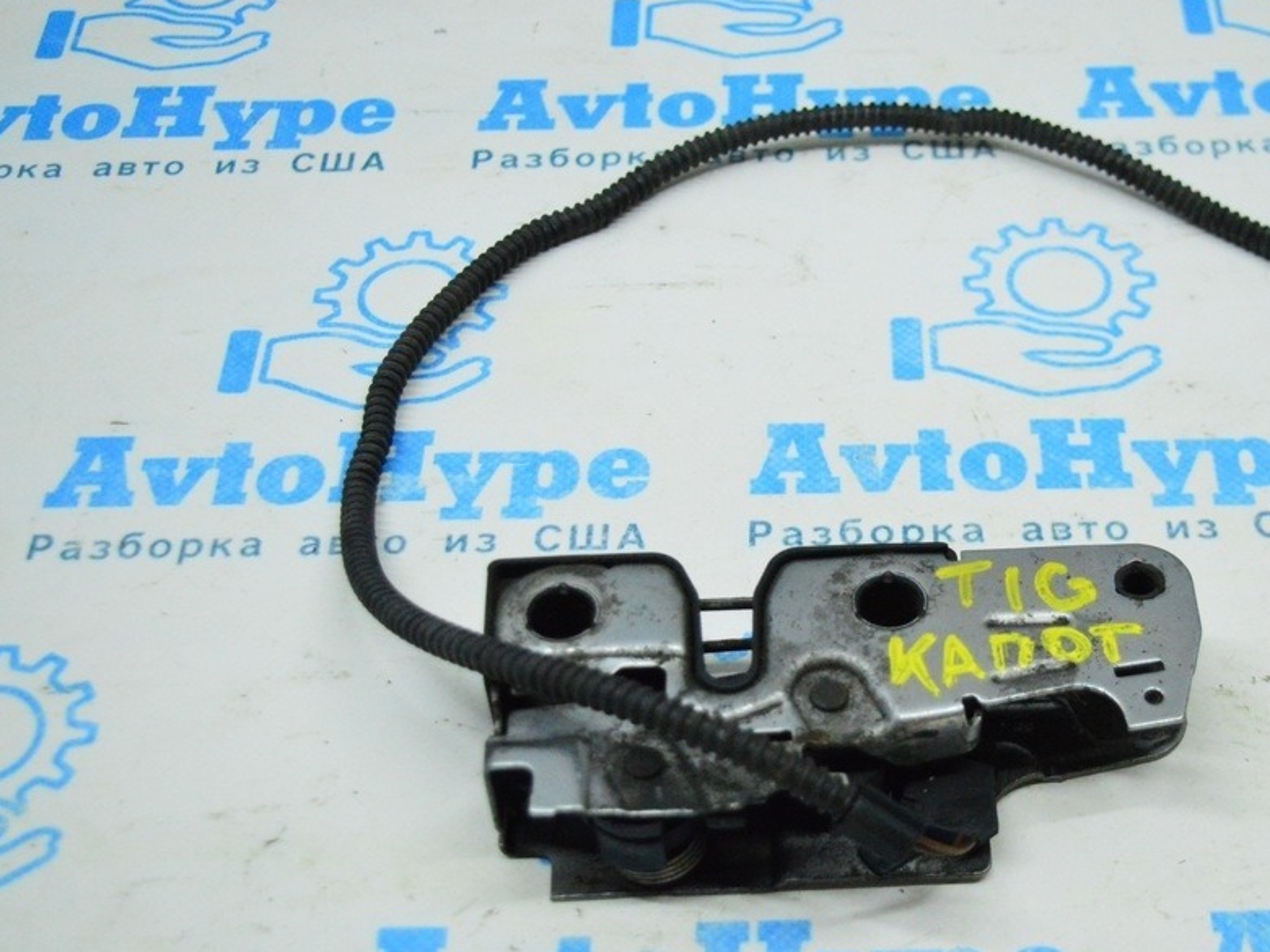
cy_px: 546
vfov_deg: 24.9
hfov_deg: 32.7
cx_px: 808
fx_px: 2151
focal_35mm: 59
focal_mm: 31
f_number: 4.2
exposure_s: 1/800
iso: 6400
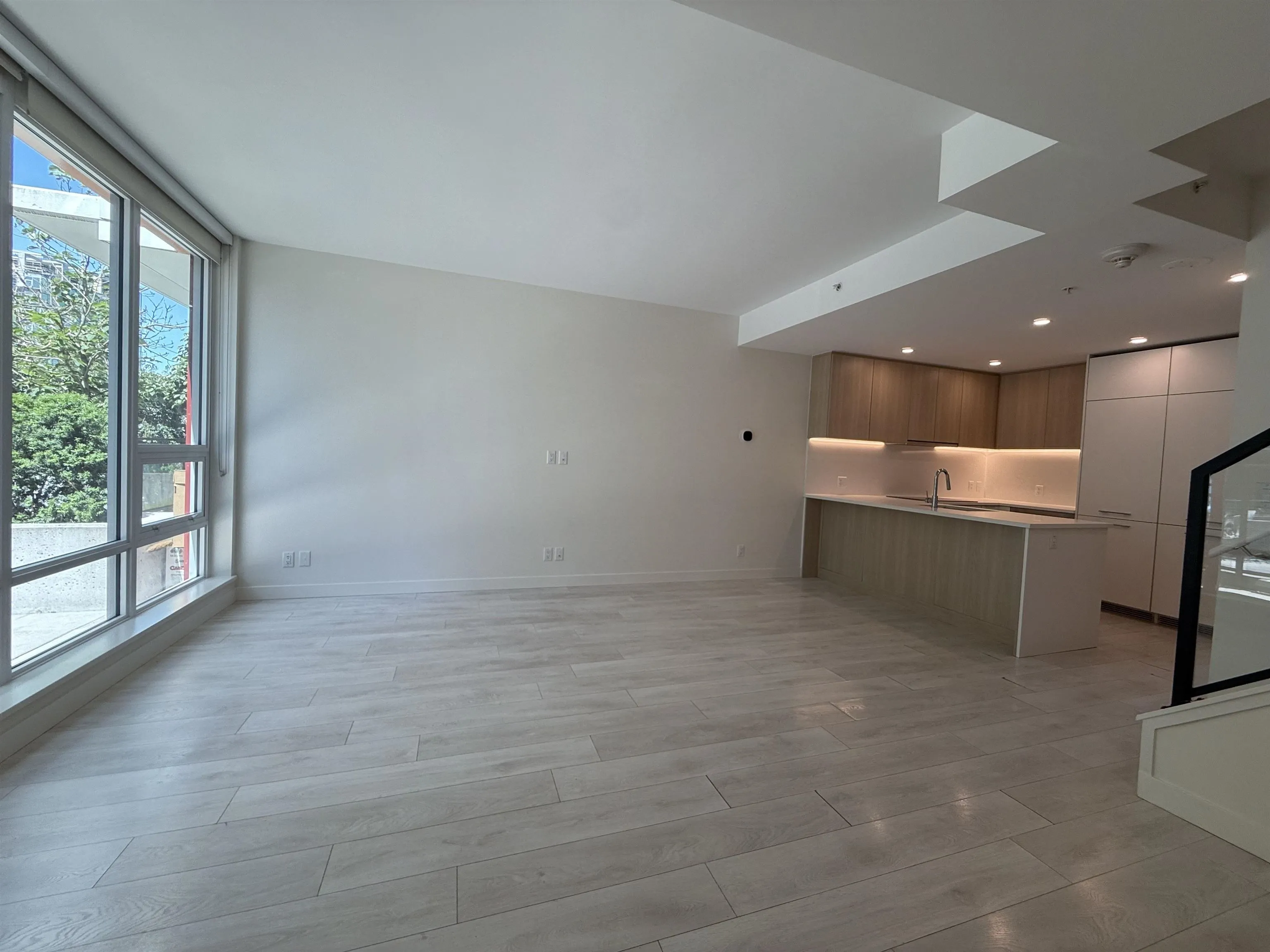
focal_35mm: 14
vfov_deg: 85.7
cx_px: 635
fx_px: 514
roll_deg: -2.5
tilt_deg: -2.1
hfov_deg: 102.1
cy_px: 476
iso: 50
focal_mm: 2.22
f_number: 2.2
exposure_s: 1/120
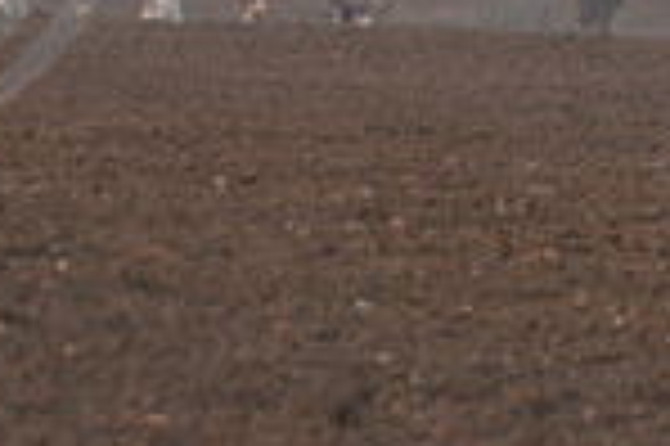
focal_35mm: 781
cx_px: -274
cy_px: -338
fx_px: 14519
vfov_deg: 1.8
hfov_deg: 2.6
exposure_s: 1/400
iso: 2500
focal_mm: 200
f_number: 5
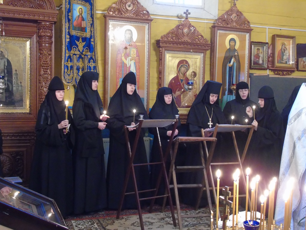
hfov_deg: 46.8
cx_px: 153
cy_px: 115
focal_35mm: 40
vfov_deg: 36.0
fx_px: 354
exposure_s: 1/6
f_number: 3.9
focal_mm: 7.1
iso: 800
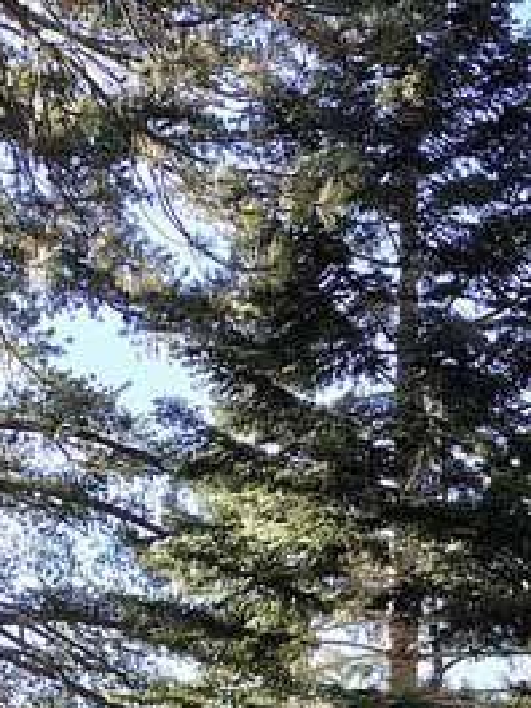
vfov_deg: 19.7
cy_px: 933
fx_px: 1861
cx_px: 467
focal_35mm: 91
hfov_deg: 16.1
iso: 100
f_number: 1.8
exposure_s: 1/200
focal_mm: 5.56
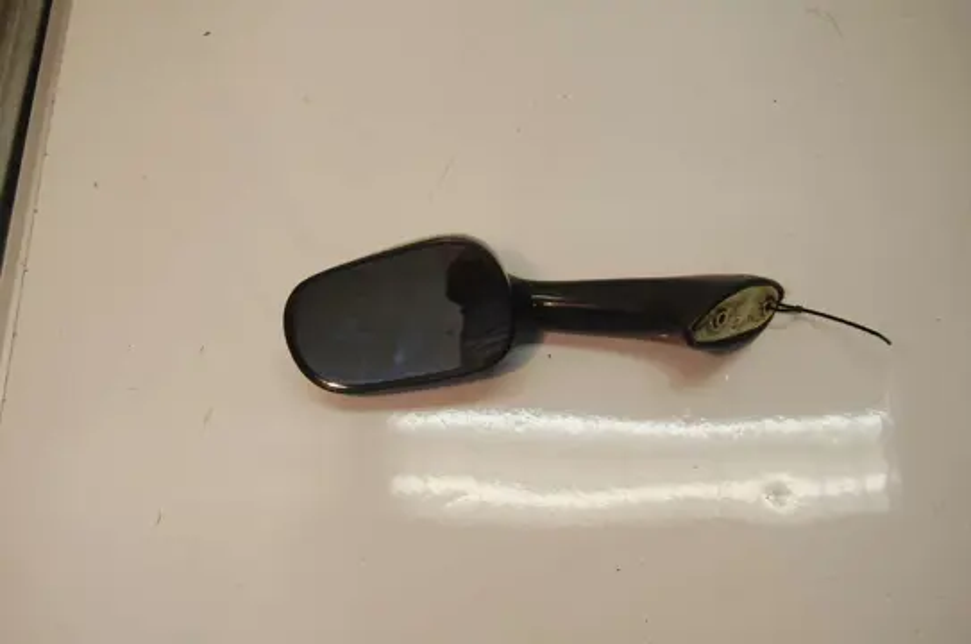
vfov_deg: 36.7
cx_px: 486
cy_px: 322
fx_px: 969
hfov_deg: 53.2
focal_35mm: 36
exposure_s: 1/125
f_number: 5.6
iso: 400
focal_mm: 24
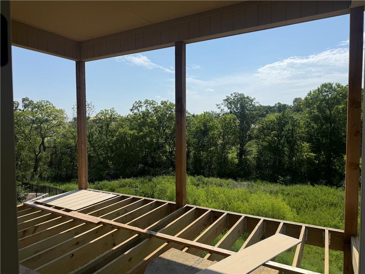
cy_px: 137
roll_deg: -0.2
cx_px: 182
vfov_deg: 56.8
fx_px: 253
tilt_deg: -3.7
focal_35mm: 24
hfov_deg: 71.6
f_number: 1.78
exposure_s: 1/9091
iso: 80
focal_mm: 6.76
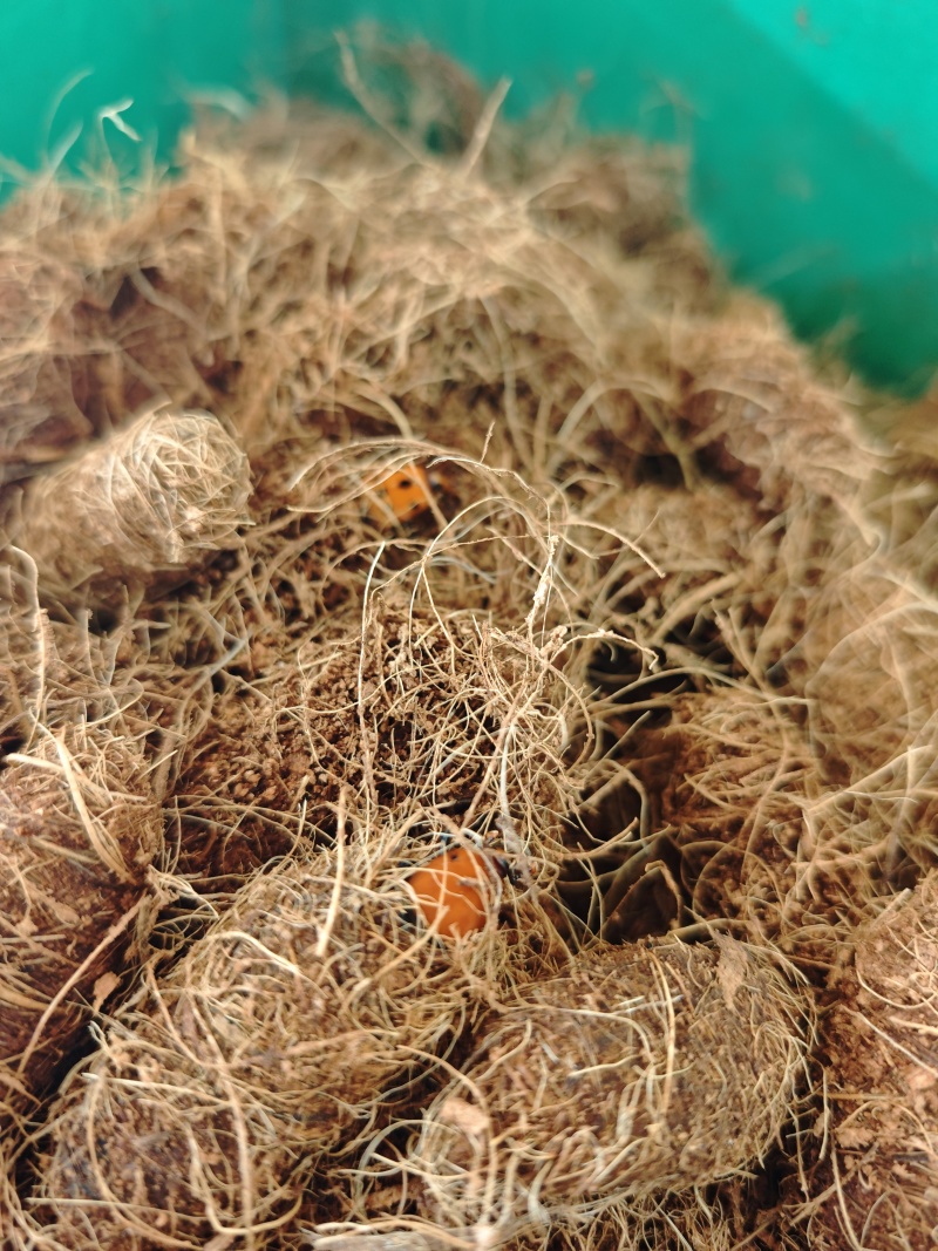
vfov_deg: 73.9
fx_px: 831
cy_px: 626
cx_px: 469
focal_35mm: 23
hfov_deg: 58.9
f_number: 1.62
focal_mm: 6.55
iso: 800
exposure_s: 1/36.6
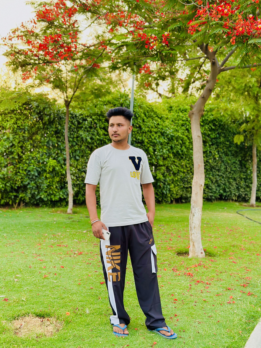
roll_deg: -0.6
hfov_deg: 30.3
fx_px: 483
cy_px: 174
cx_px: 130
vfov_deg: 39.7
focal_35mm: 48
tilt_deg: -1.8
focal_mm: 6.86
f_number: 1.78
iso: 125
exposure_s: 1/91
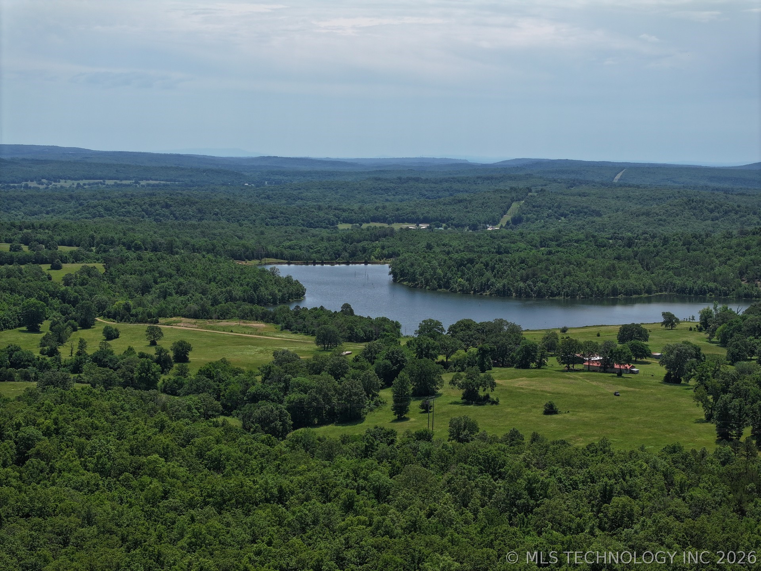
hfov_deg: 27.8
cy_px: 286
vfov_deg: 21.0
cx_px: 380
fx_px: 1539
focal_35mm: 70
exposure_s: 1/2000
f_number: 2.8
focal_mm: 19.35
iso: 110
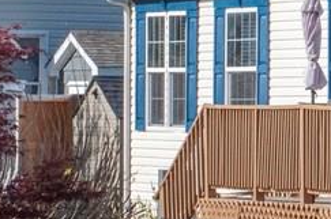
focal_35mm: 537
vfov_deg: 2.5
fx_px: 4928
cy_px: 84
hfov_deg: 3.8
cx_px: 654
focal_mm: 80
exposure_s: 1/4000
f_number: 22
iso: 1000
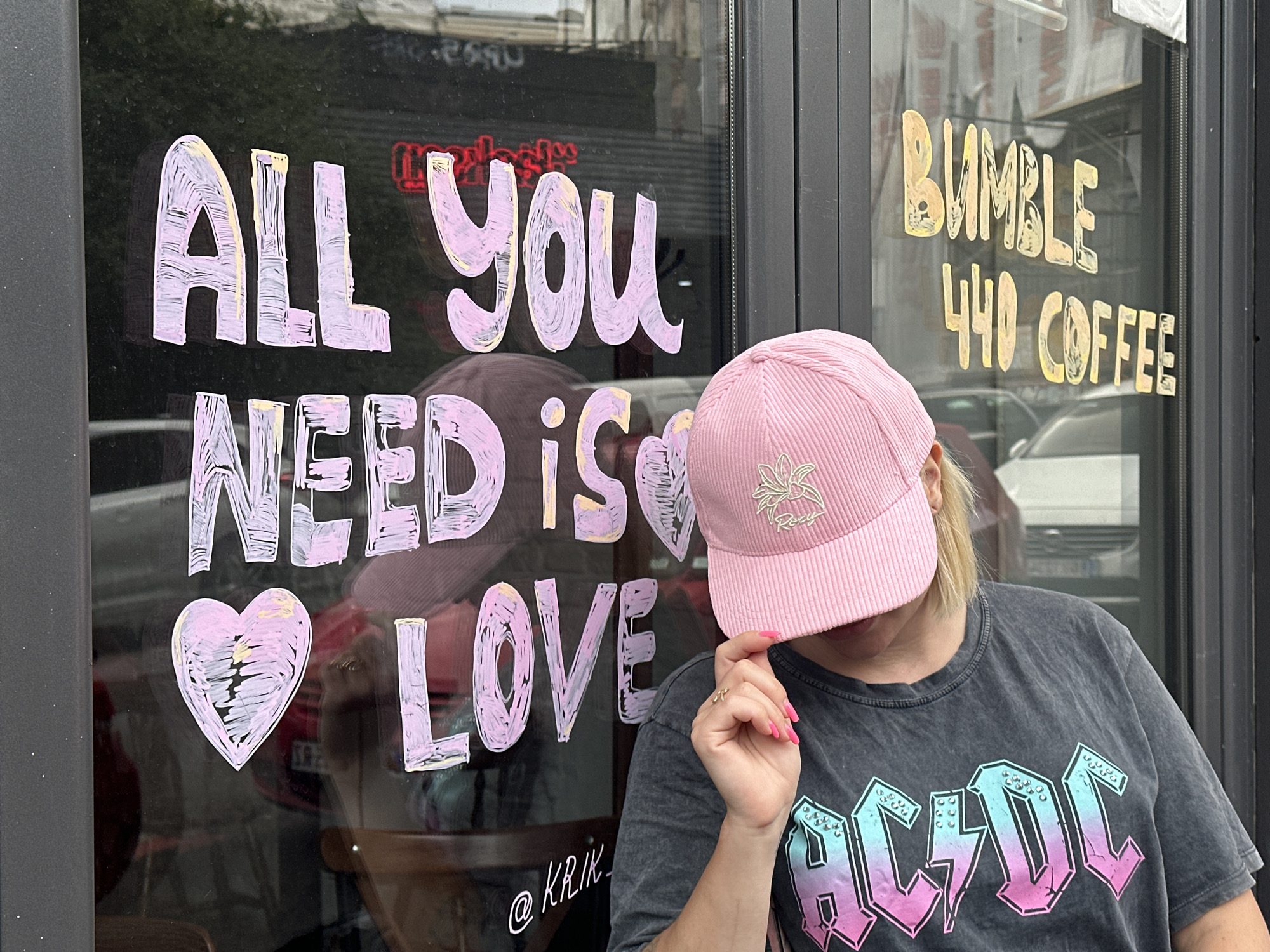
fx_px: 1761
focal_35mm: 48
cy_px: 476
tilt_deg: +0.8
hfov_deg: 39.7
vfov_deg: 30.3
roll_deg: +0.6
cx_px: 635
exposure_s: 1/258
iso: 64
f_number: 1.78
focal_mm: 6.86
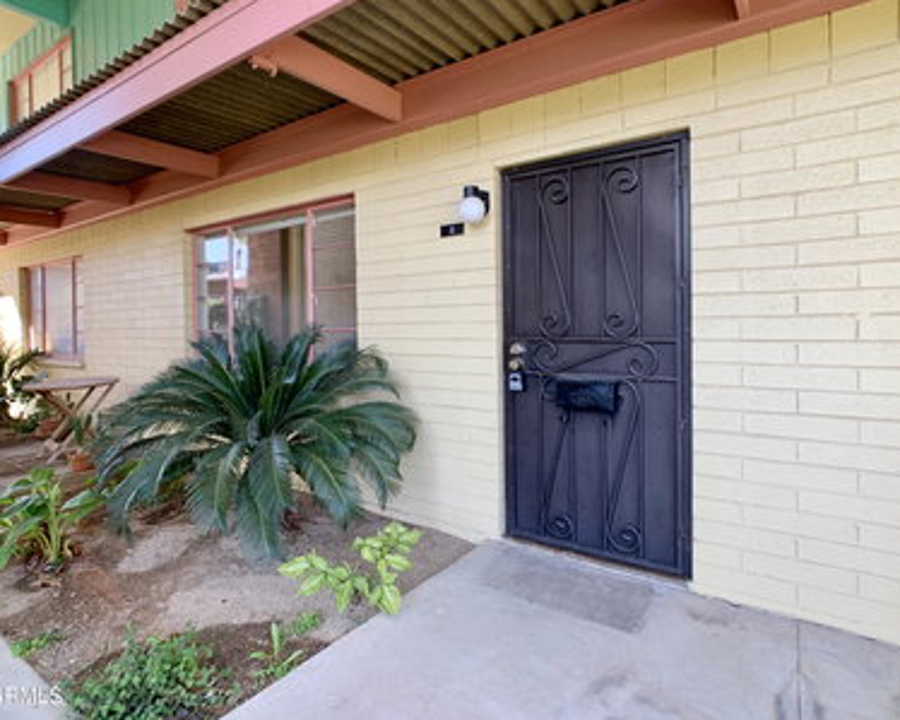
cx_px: 446
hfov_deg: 60.5
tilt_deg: -0.6
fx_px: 772
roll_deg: +0.4
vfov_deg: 49.9
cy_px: 344
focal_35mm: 29
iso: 40
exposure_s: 1/121
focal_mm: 4.25
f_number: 1.8
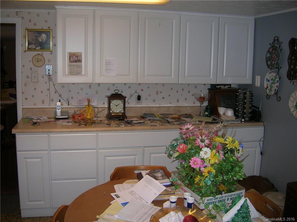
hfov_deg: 54.0
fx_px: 292
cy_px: 111
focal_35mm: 34
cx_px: 148
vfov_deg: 41.8
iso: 50
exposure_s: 1/60.1
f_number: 2.9
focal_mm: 5.7
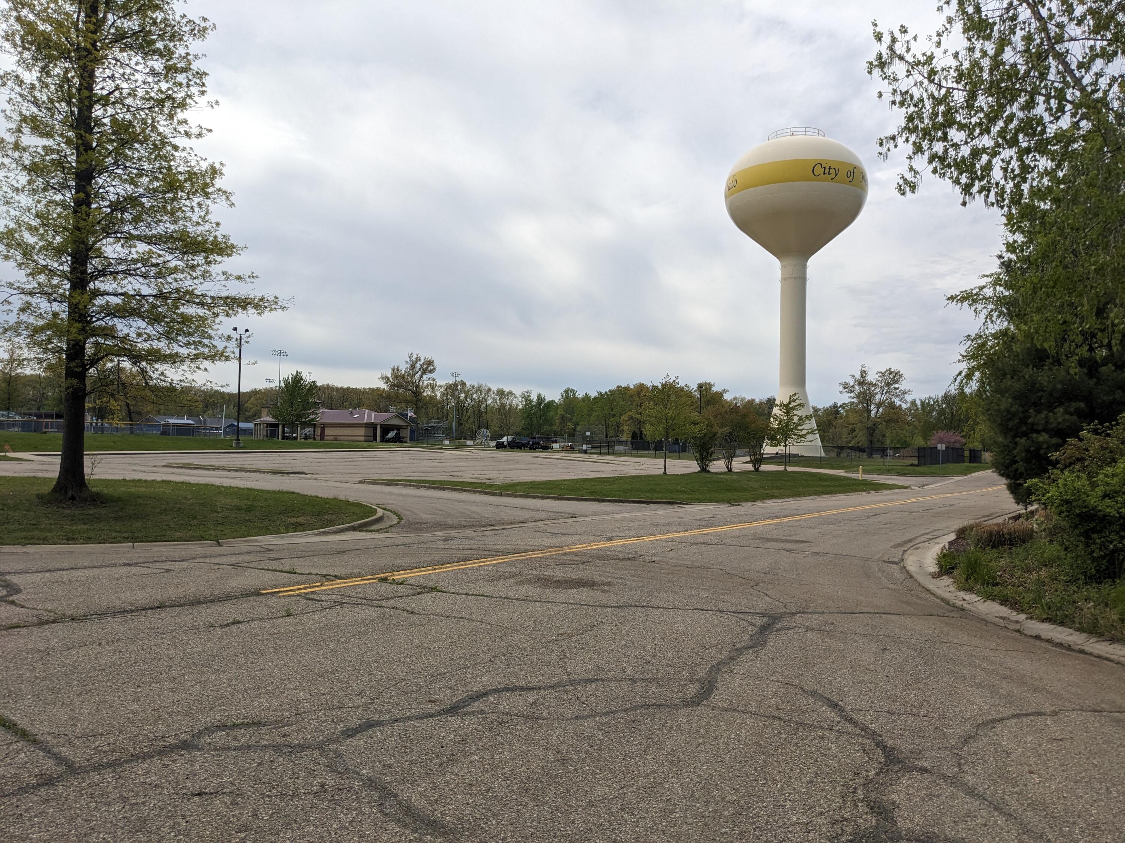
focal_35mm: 27
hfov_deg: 65.3
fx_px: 877
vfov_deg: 51.4
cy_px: 422
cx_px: 562
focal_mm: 4.38
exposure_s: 1/7812
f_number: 1.73
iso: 100
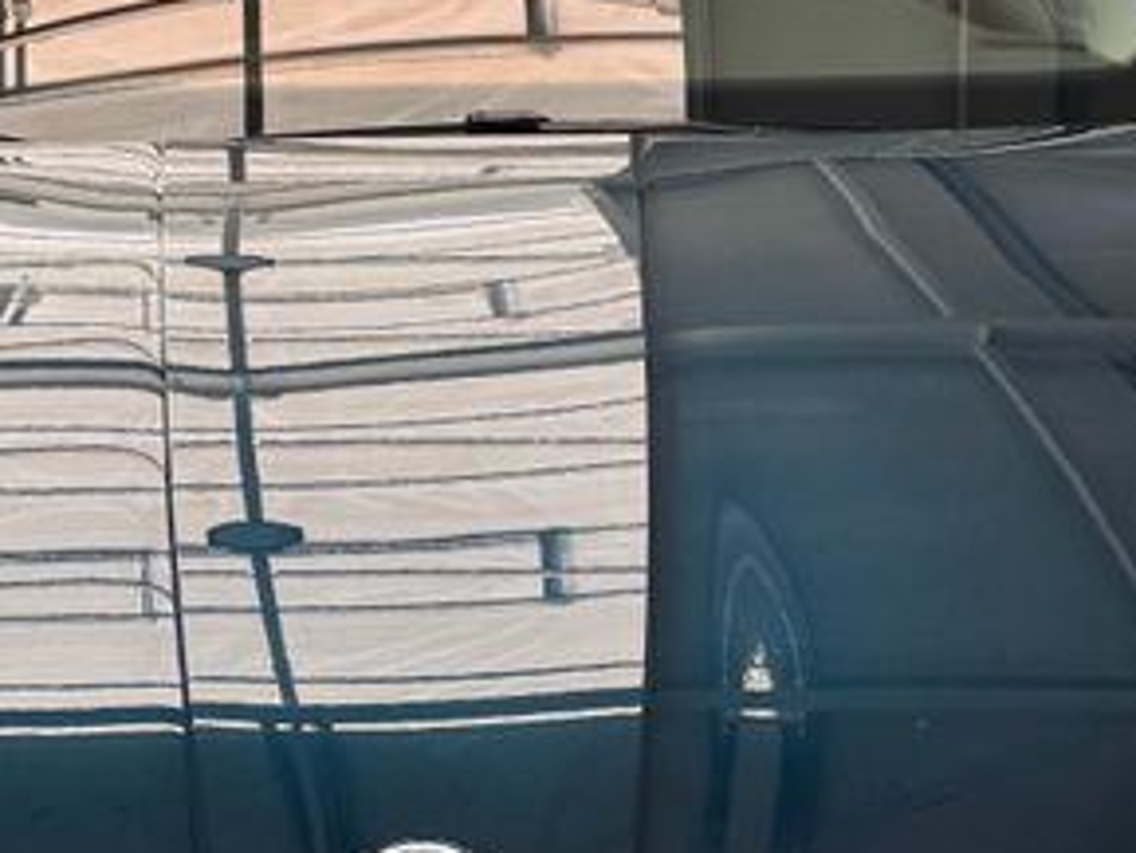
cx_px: 346
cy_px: 491
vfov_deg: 17.4
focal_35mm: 85
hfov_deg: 22.9
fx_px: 2791
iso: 64
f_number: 1.78
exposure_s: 1/121
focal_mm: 6.76
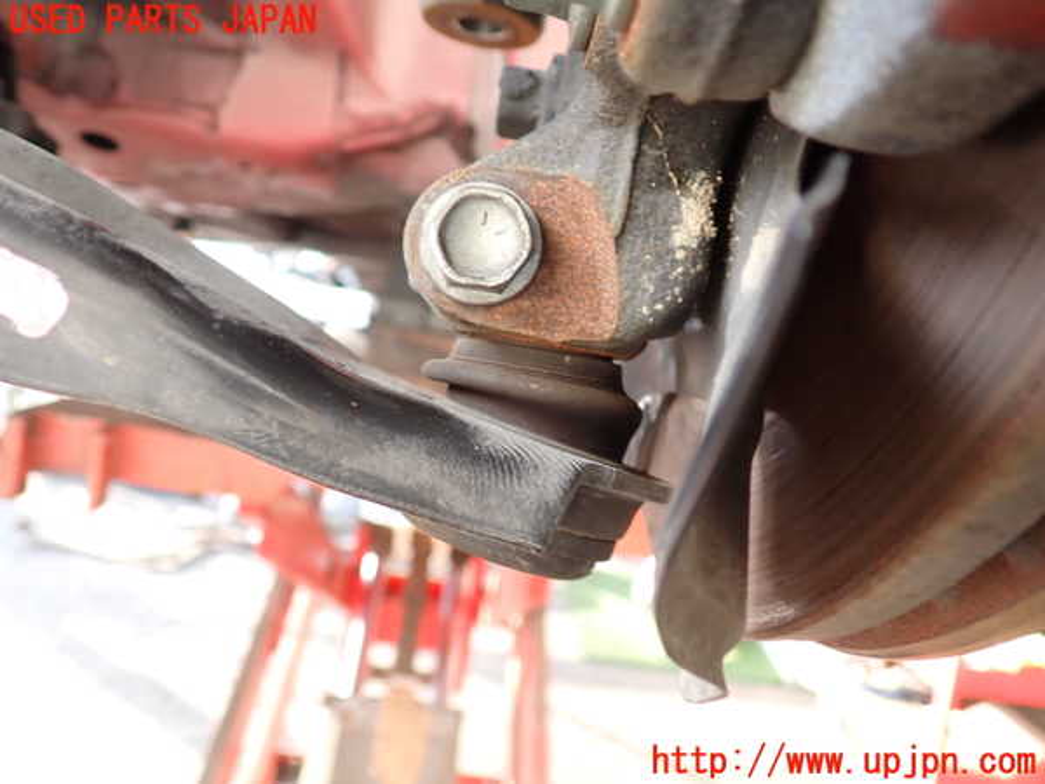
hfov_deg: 60.0
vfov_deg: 46.8
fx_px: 906
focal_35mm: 30
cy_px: 392
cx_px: 522
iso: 200
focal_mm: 5.4
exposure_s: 1/60
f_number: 2.3
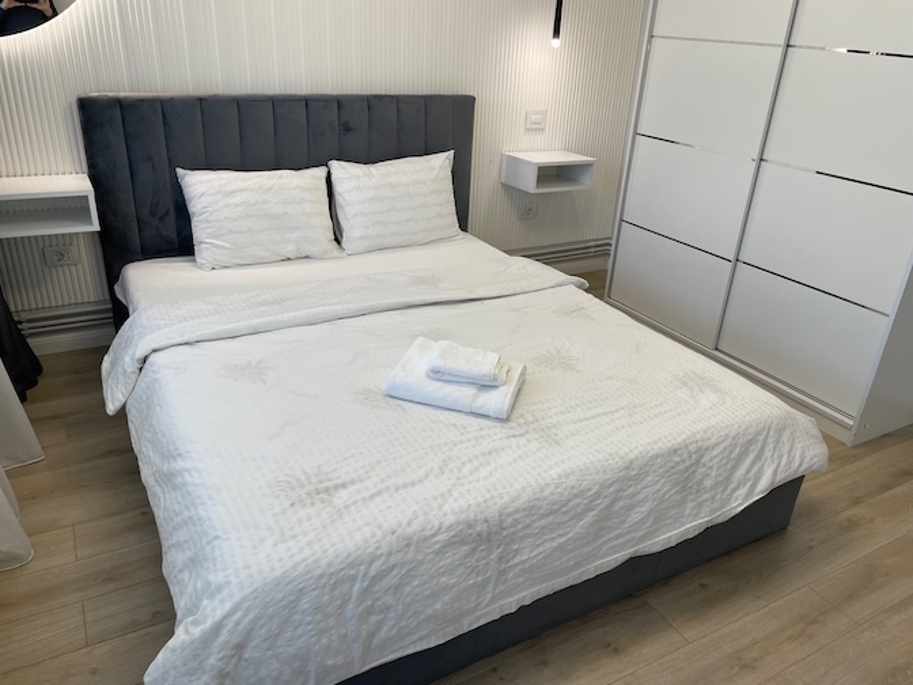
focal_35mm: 26
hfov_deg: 67.3
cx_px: 456
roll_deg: -3.4
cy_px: 342
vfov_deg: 53.1
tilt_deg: -24.5
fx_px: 686
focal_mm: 4.2
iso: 64
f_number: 1.6
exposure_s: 1/100
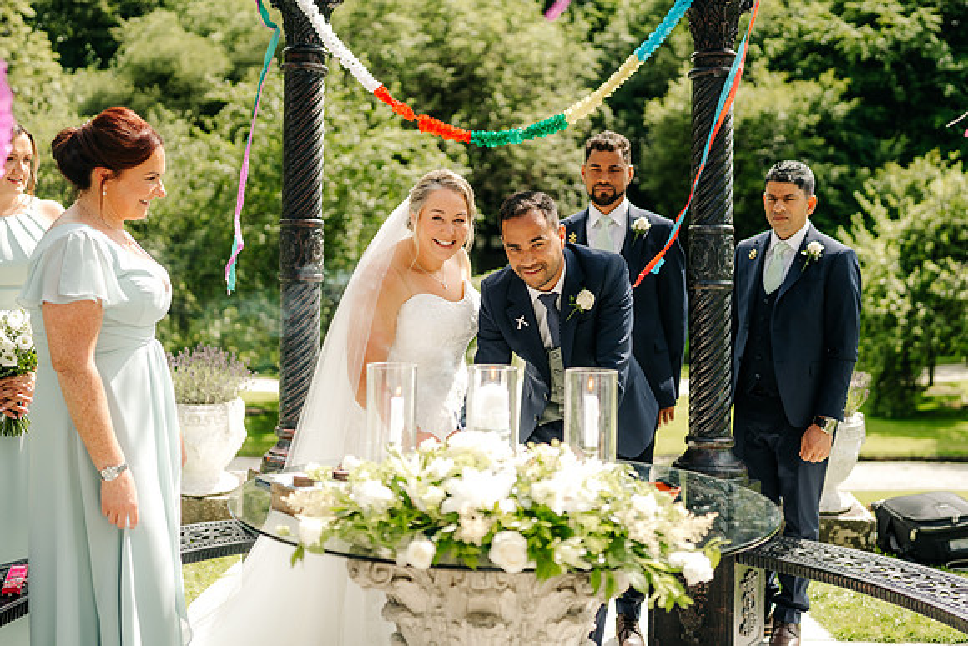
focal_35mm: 40
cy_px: 283
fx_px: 1088
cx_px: 484
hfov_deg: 48.0
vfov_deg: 33.0
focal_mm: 35
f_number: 1.4
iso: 100
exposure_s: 1/4000
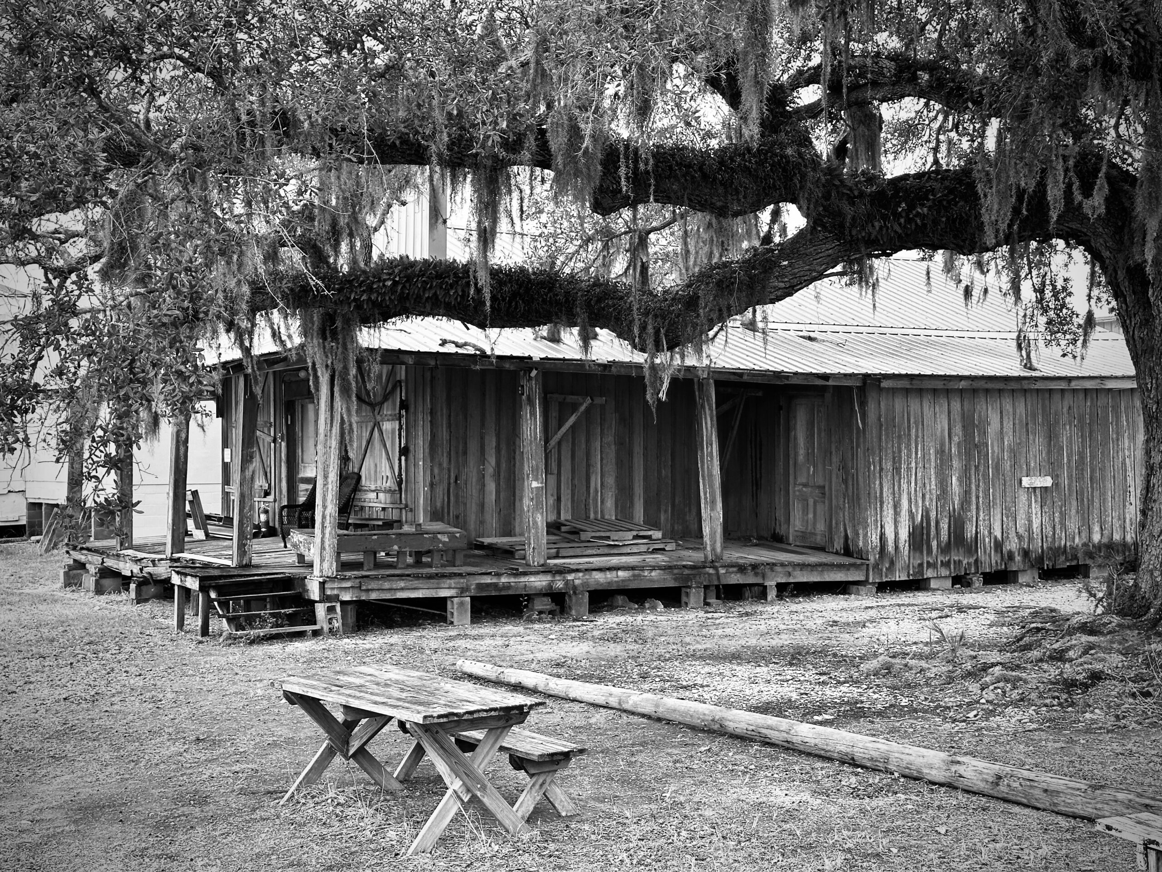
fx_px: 1611
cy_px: 436
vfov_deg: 30.3
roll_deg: +0.1
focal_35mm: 48
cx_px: 581
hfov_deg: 39.7
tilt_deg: +1.2
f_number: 1.78
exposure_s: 1/335
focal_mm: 6.86
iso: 64
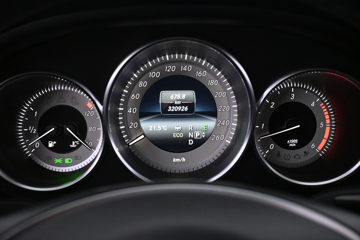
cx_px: 180
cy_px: 120
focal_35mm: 40
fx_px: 397
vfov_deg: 33.6
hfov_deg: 48.7
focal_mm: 26.5
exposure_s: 1/50
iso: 4000
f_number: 4.5
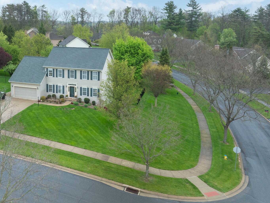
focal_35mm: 36
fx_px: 281
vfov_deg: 38.9
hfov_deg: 49.6
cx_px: 73
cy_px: 59
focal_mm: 12.29
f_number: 6.3
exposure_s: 1/80
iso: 200
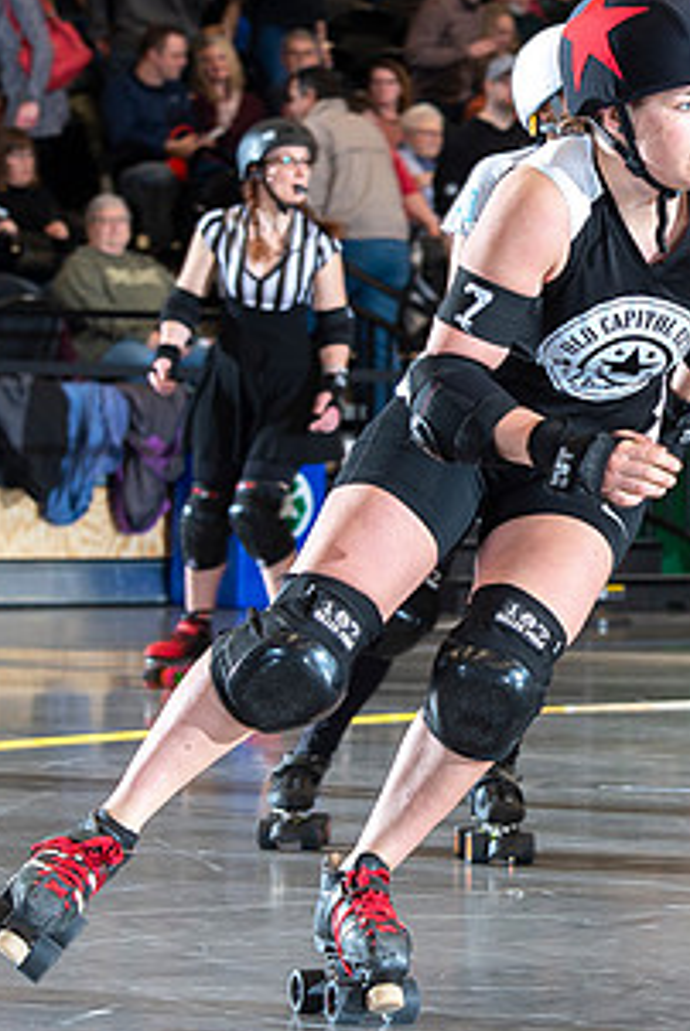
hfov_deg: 6.3
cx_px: 731
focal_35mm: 217
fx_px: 6224
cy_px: 477
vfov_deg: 9.5
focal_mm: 100
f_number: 5.6
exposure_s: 1/160
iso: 500
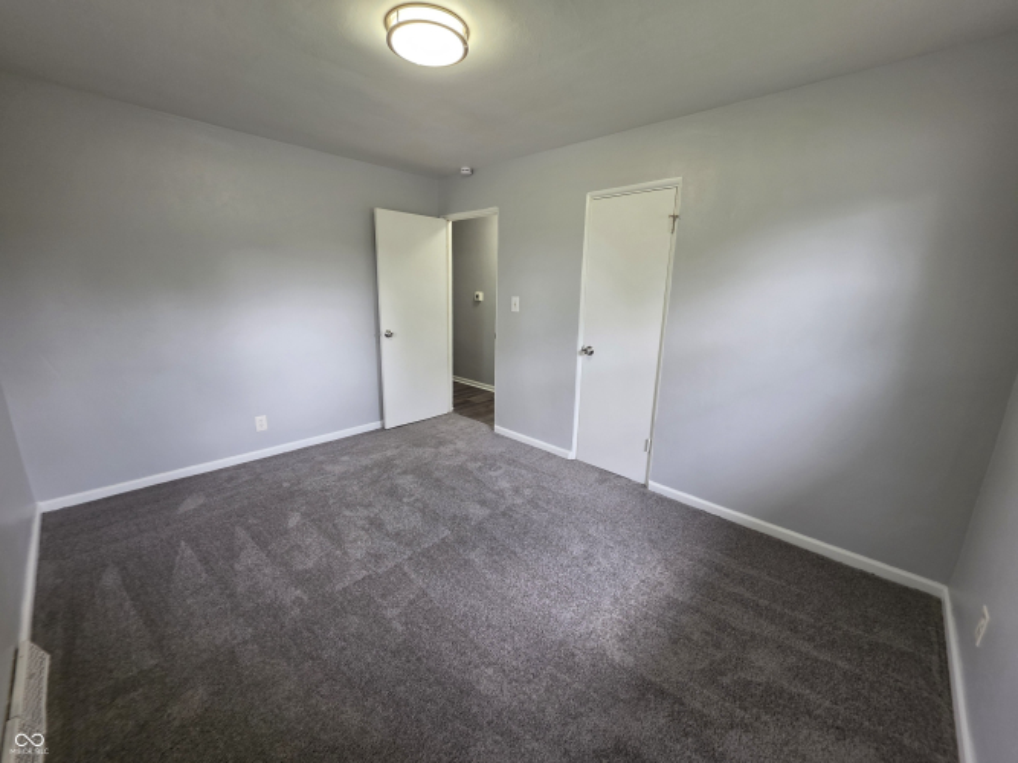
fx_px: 382
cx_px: 509
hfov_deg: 106.2
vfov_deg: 89.9
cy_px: 382
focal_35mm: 13
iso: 160
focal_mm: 2.2
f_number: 1.9
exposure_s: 1/60
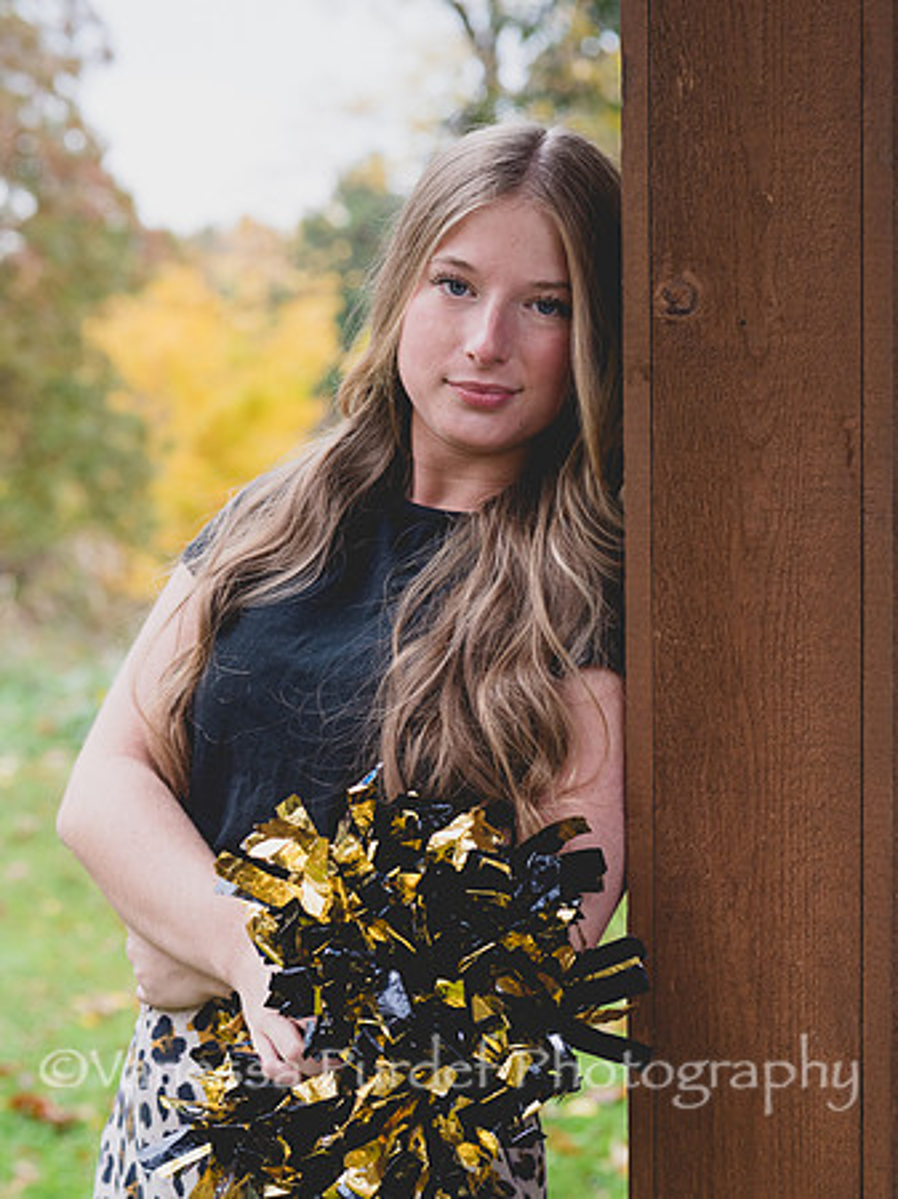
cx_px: 449
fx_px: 2977
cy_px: 600
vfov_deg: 22.8
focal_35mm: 86
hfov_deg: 17.2
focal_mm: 43
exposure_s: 1/250
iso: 400
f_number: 2.8
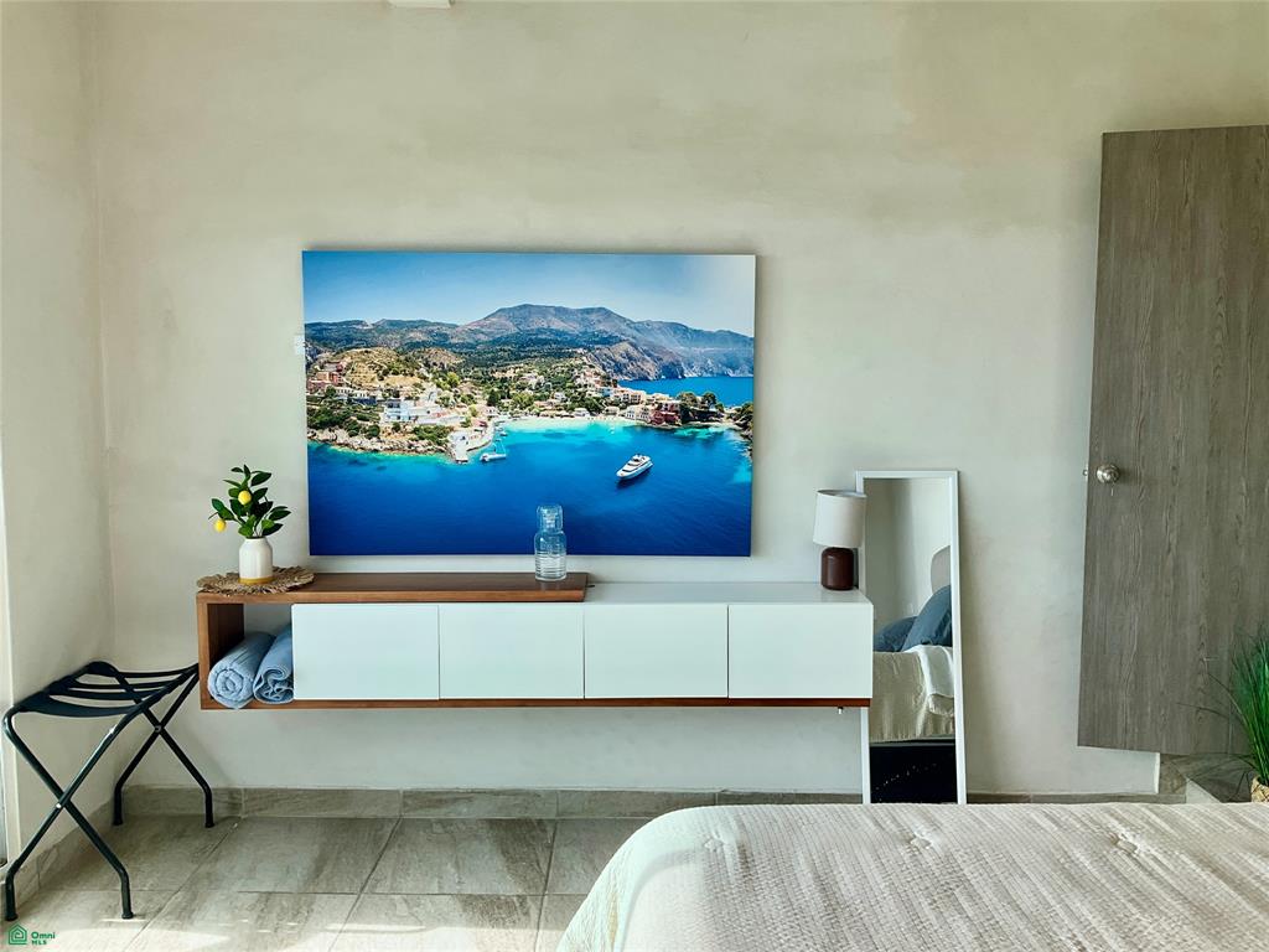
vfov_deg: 48.2
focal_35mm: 29
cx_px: 634
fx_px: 1063
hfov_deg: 61.7
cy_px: 476
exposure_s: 1/353
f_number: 1.8
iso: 25
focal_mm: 3
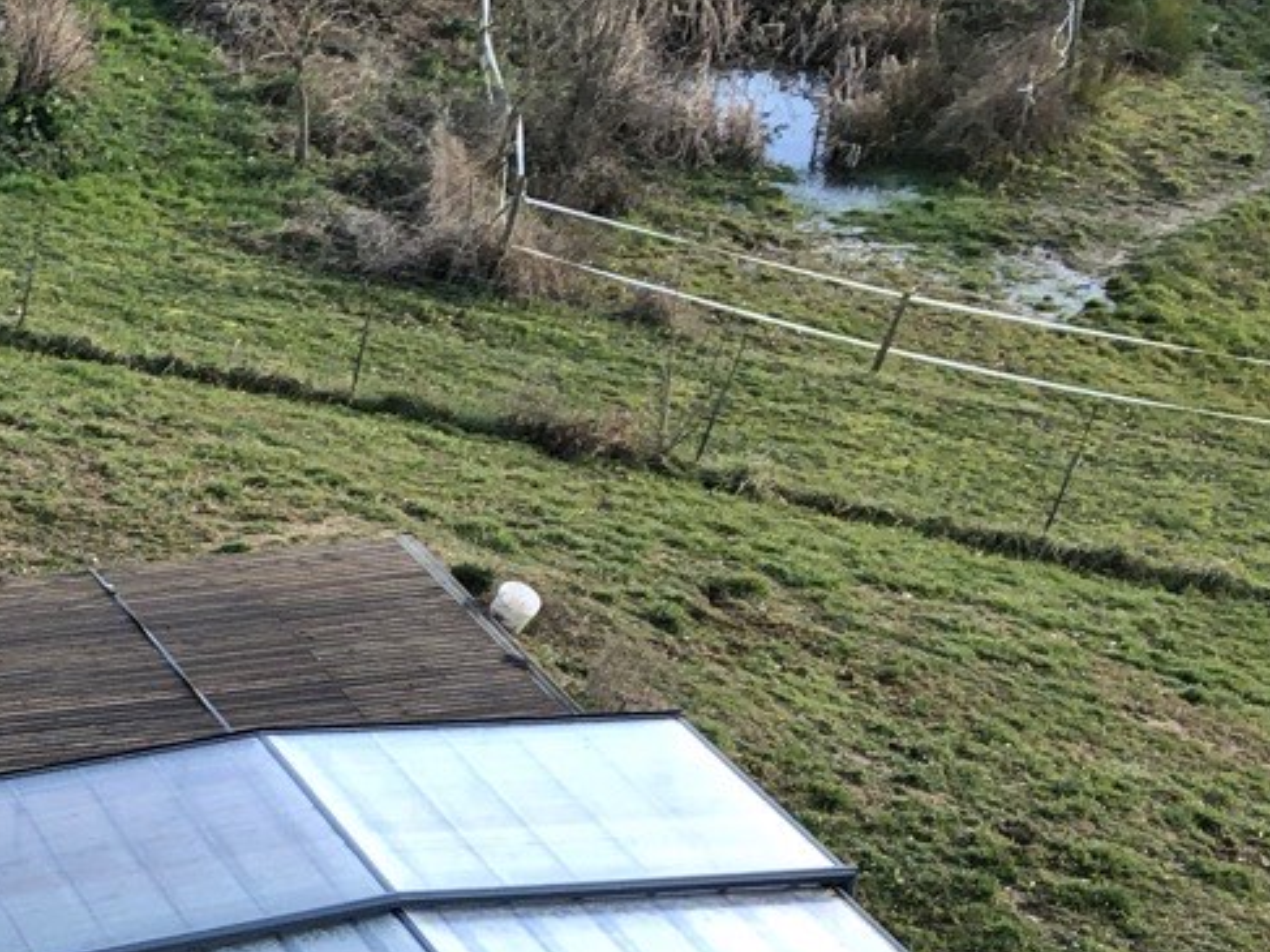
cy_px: 918
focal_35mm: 92
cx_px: -558
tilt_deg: -31.5
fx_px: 3374
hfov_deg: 19.1
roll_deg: +2.7
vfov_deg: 15.8
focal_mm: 4
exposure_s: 1/128
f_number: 1.8
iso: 20
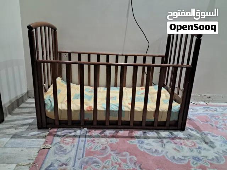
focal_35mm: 27
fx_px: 177
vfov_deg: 51.4
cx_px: 114
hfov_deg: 65.3
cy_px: 85
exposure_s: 1/25
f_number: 1.8
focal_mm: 4
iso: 640
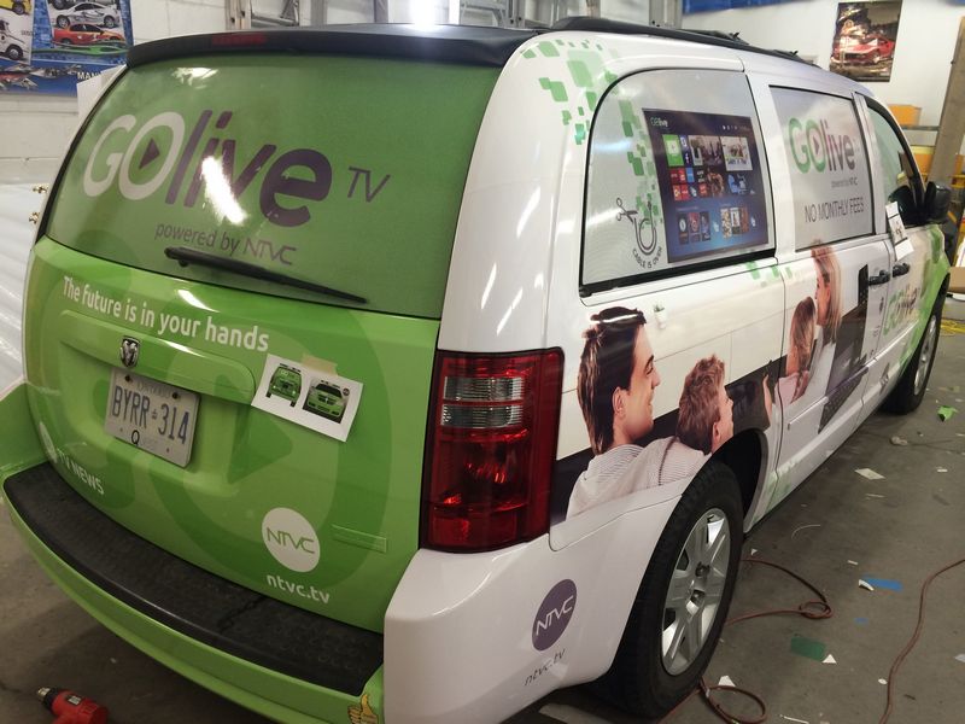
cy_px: 362
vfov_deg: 46.8
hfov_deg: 60.0
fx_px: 836
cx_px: 482
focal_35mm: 30
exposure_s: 1/30
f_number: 2.2
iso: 80
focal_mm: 4.12
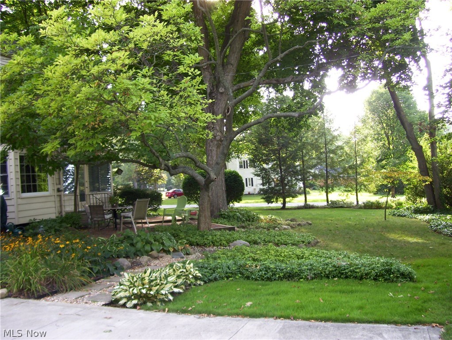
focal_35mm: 36
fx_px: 471
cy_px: 170
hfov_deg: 51.3
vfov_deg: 39.7
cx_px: 226
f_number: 2.7
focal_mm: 6
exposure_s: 1/60
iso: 80
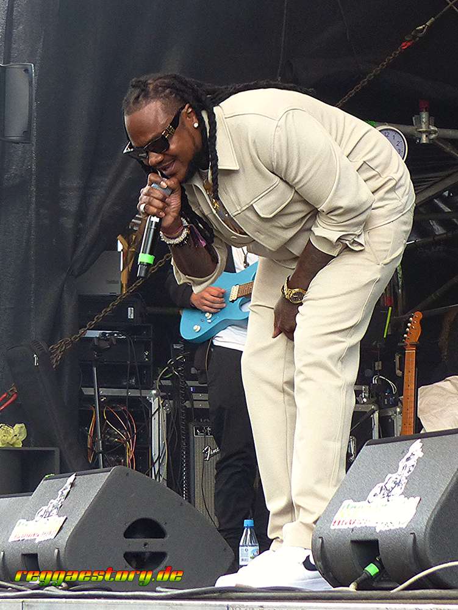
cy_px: 305
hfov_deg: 27.1
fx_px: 952
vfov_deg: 35.5
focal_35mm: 54
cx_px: 229
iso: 250
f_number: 2.8
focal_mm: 9.8
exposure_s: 1/60
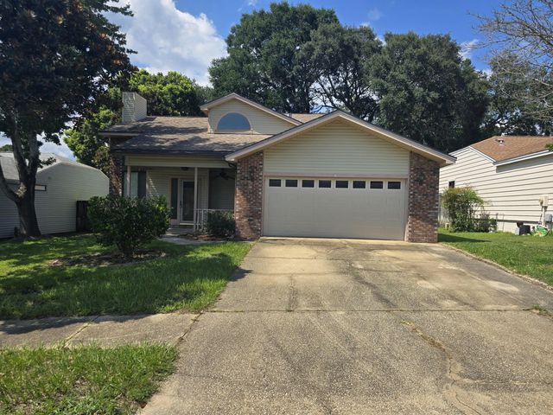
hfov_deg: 73.9
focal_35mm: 23
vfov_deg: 58.9
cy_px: 208
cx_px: 276
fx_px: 367
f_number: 1.7
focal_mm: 6.3
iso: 12
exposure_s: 1/668
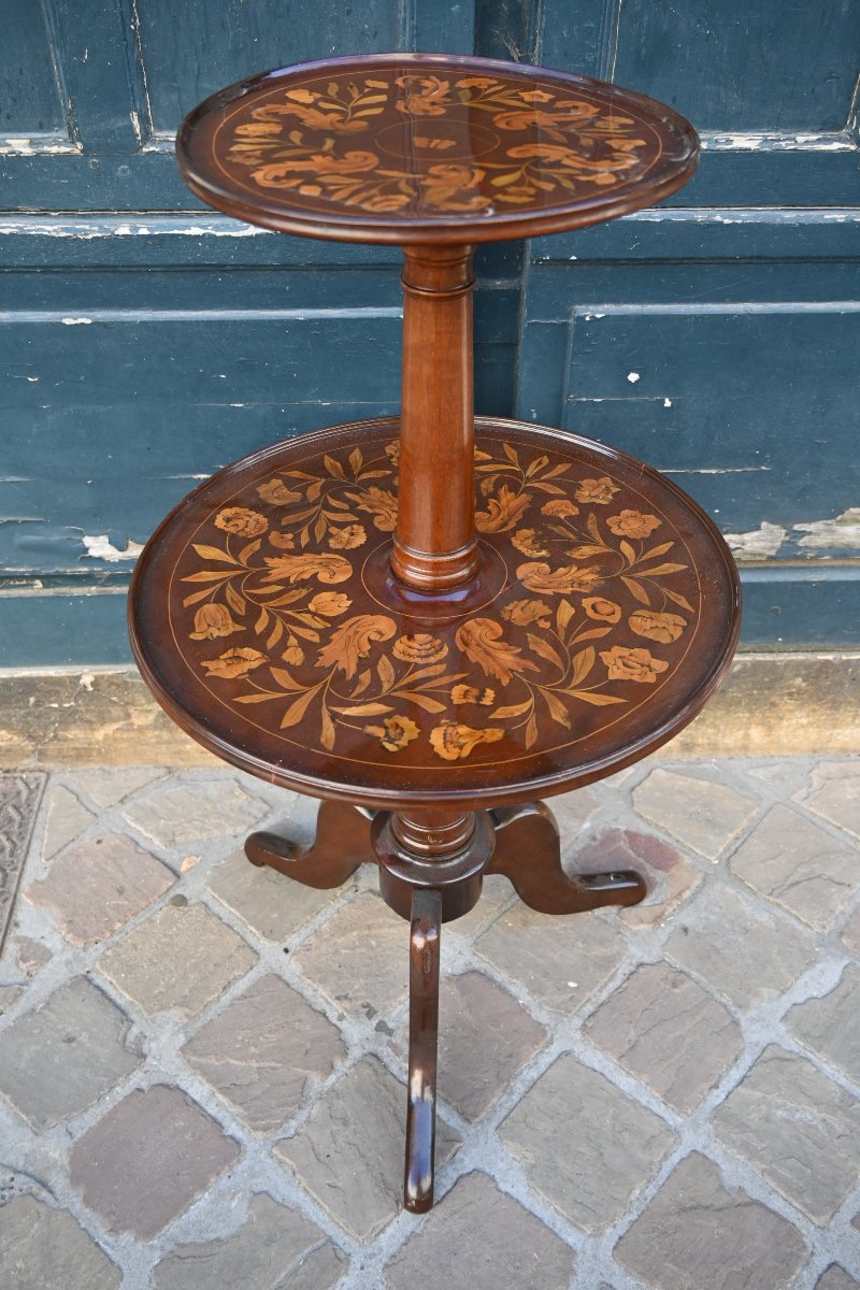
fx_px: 1129
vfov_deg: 59.5
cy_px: 645
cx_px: 430
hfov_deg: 41.7
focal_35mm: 32
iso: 400
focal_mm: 21
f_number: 4
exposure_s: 1/250
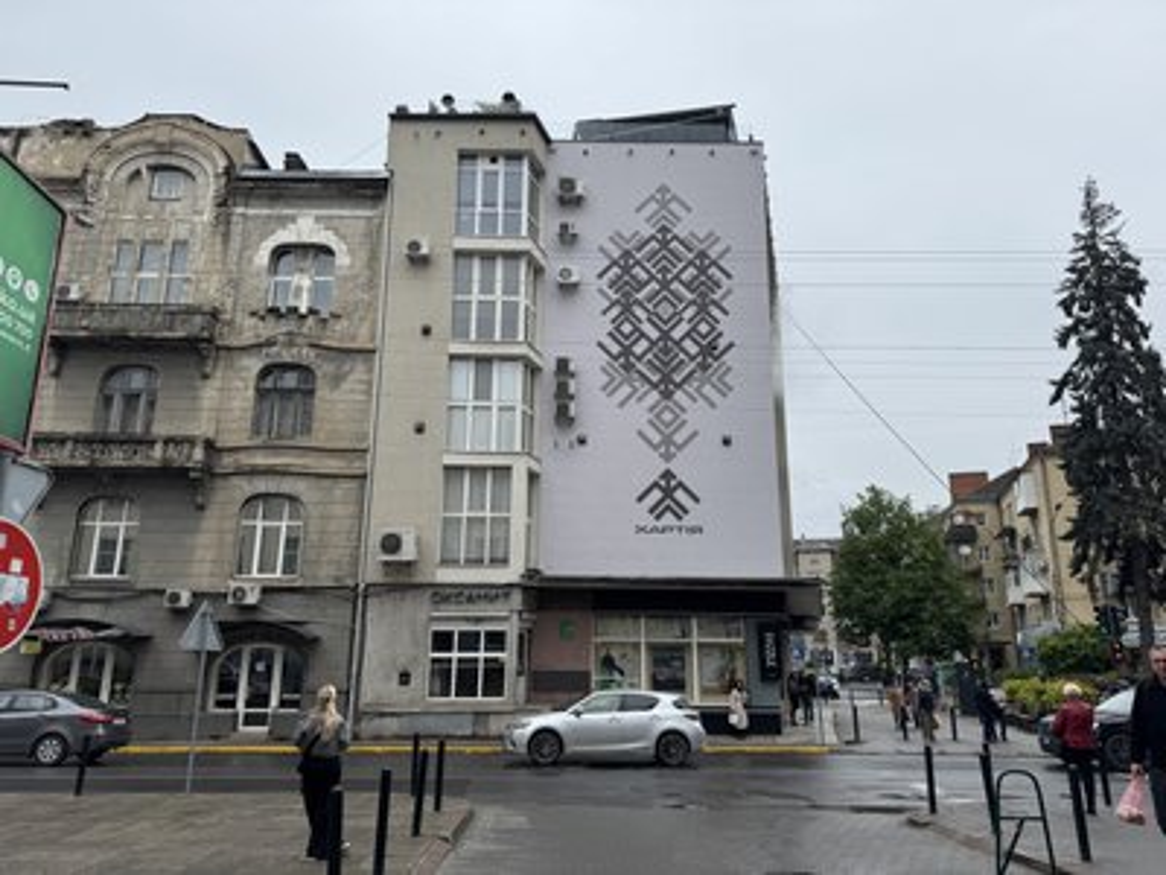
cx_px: 583
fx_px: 808
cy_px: 438
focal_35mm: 24
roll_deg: -0.8
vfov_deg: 56.8
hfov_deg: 71.6
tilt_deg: +15.0
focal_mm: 6.76
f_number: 1.78
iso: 80
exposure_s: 1/4310
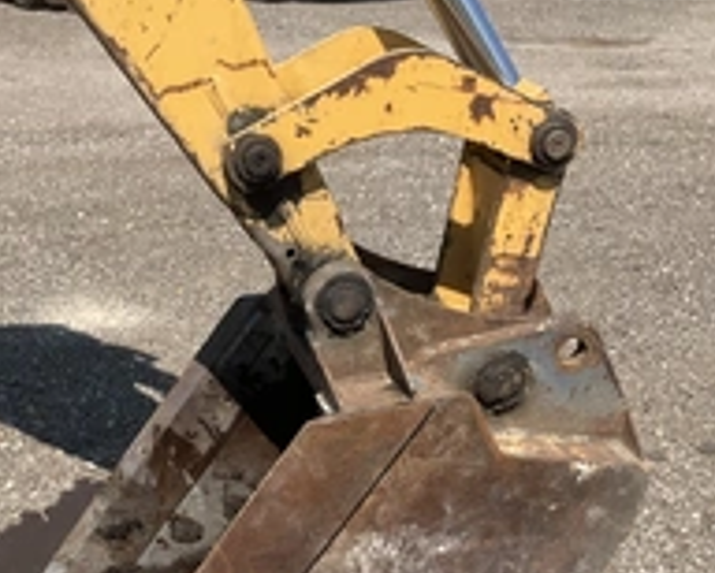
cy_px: 495
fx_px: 1250
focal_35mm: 59
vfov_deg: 25.2
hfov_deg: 31.5
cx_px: 197
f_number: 1.8
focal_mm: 3
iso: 25
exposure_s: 1/1730
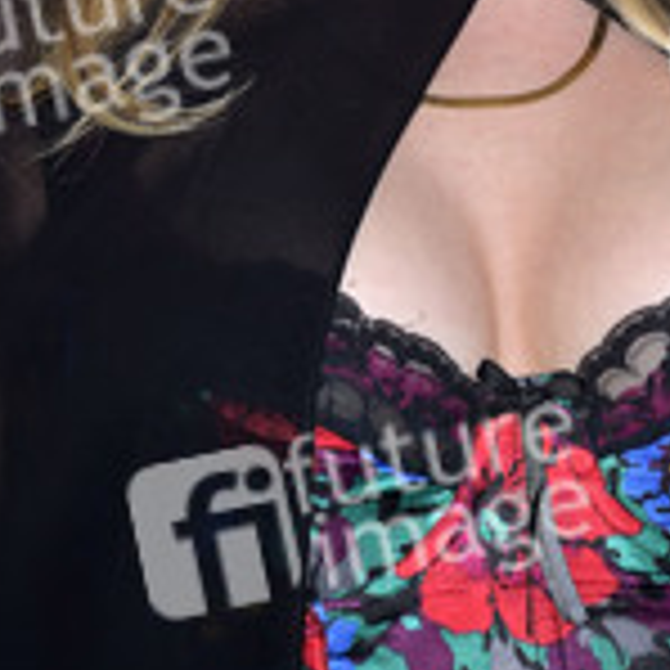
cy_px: -162
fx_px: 8474
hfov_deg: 4.5
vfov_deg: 4.5
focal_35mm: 387
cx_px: 492
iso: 250
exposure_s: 1/250
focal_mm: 170
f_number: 6.3
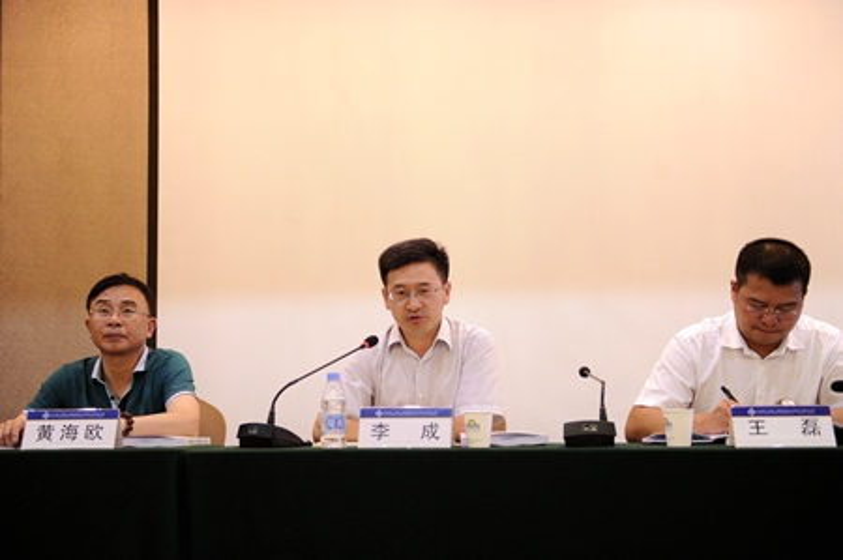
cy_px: 280
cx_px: 422
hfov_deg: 35.7
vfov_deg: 24.1
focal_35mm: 56
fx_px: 1310
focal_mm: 56
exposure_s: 1/125
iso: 4000
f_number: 2.8
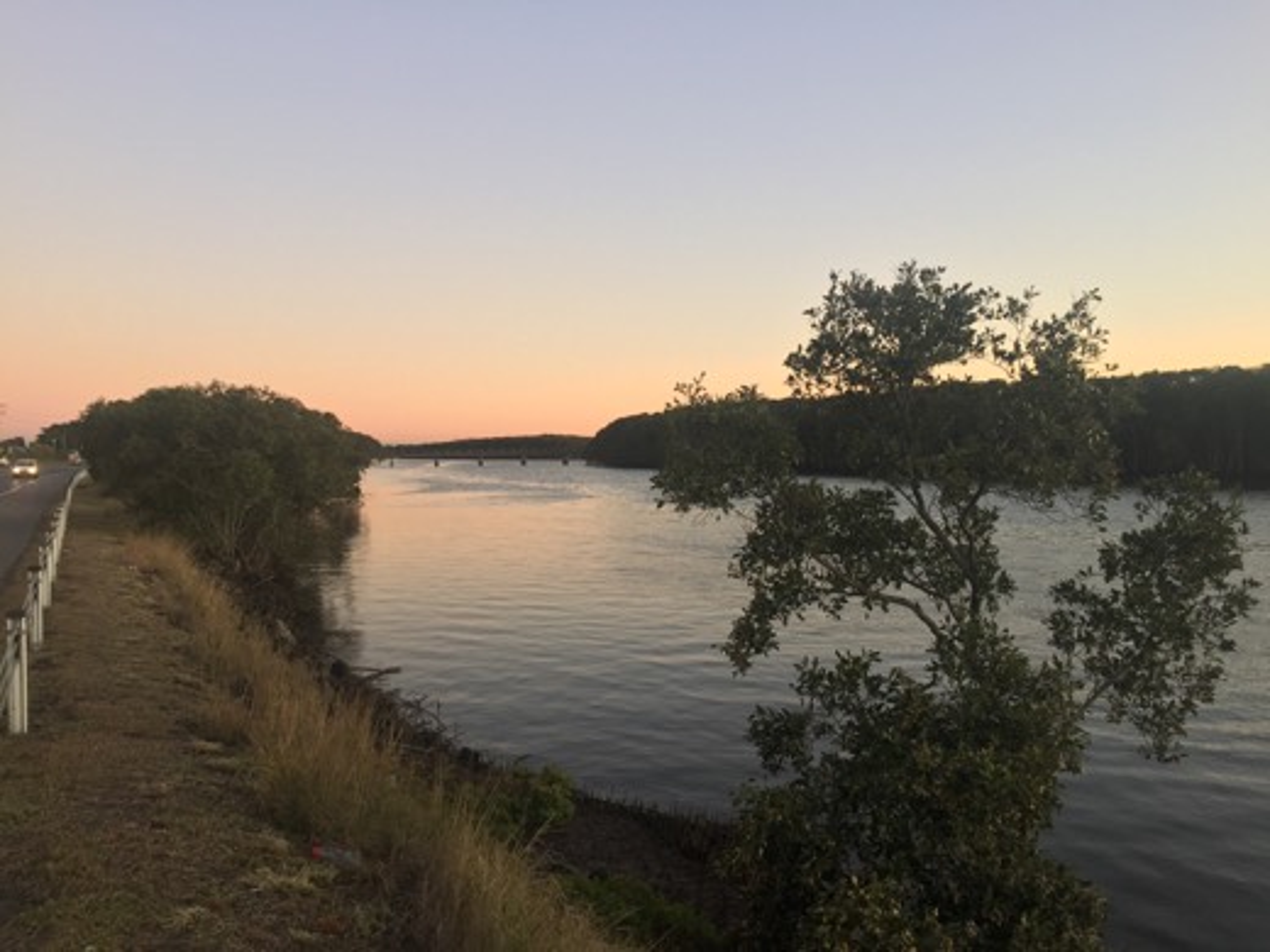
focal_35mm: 29
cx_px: 635
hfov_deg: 61.7
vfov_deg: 48.2
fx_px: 1064
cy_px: 476
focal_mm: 4.15
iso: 32
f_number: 2.2
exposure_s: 1/40
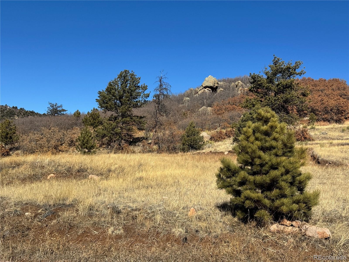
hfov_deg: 39.7
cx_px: 174
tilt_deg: +3.3
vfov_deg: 30.3
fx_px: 484
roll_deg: -2.9
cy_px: 131
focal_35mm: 48
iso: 64
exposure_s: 1/7092
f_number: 1.78
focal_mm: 6.76
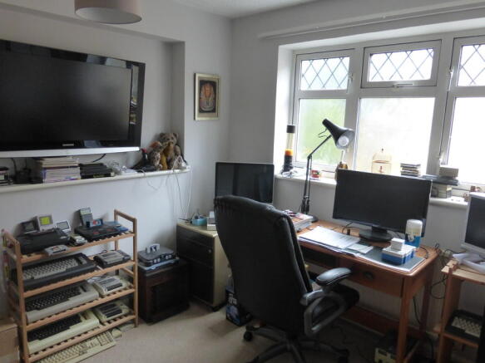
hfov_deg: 69.4
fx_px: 350
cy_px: 182
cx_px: 242
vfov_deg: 54.9
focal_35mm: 25
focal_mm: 4.3
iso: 400
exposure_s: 1/25
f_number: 3.3
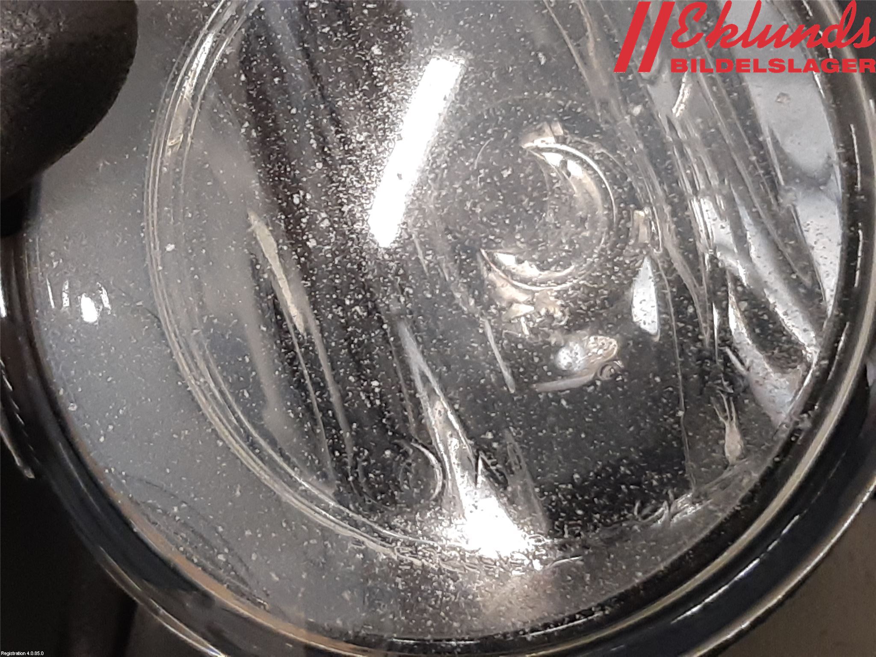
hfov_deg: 67.3
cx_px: 438
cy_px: 328
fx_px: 658
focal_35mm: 26
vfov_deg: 53.1
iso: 200
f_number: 1.7
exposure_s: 1/50
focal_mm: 3.93
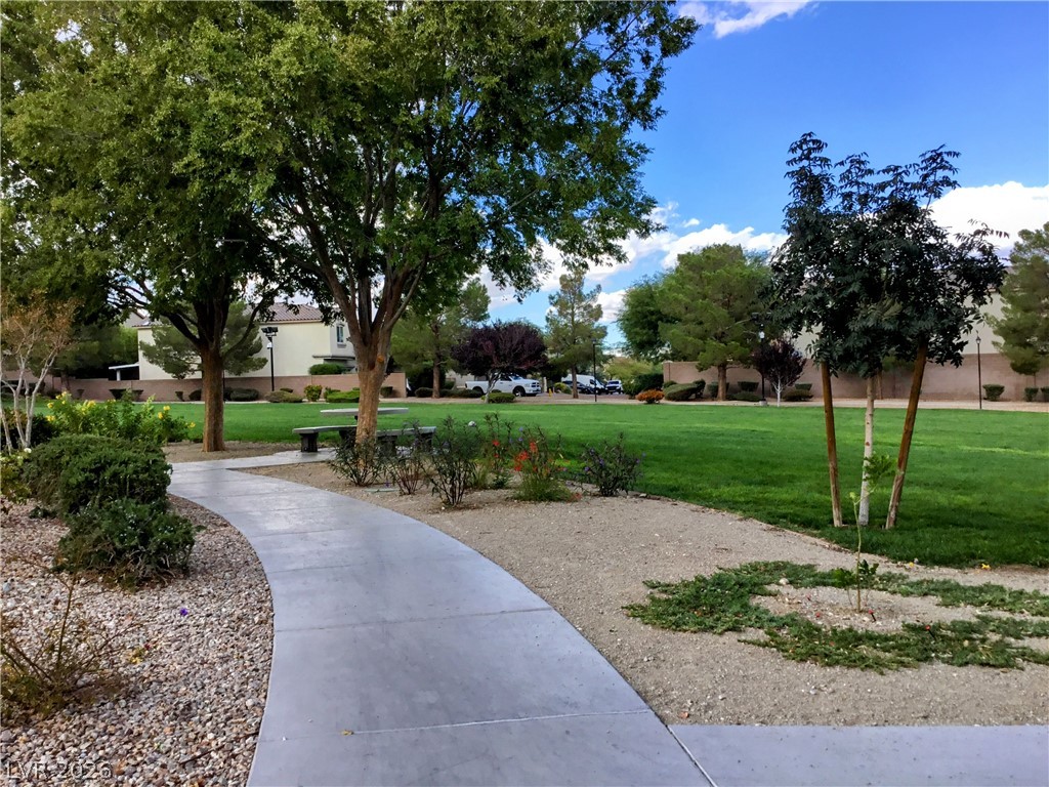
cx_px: 524
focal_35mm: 31
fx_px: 939
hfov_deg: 58.4
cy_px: 394
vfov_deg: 45.4
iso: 25
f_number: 2.4
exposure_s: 1/612
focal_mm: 3.3
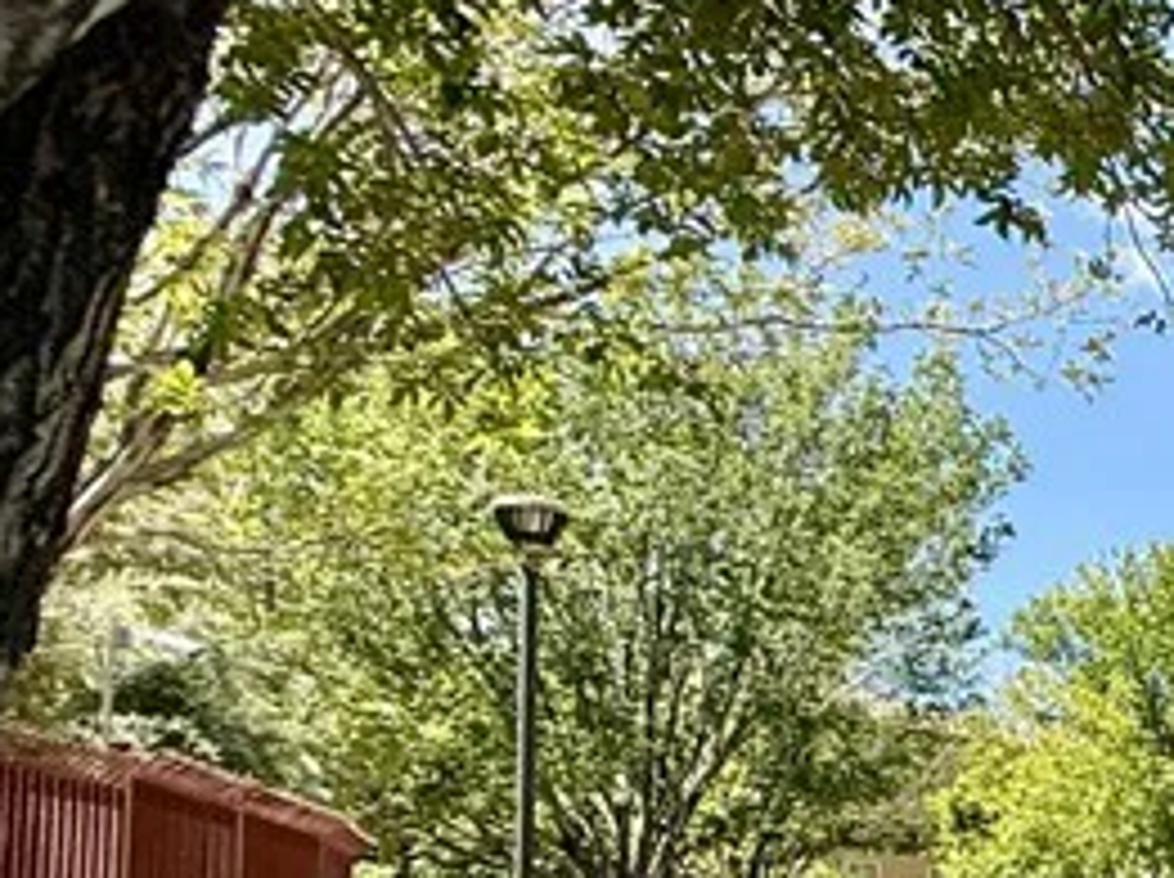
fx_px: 1863
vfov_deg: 25.2
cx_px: 2240
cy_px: 887
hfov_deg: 20.5
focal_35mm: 55
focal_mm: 2.22
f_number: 2.2
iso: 50
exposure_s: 1/1033
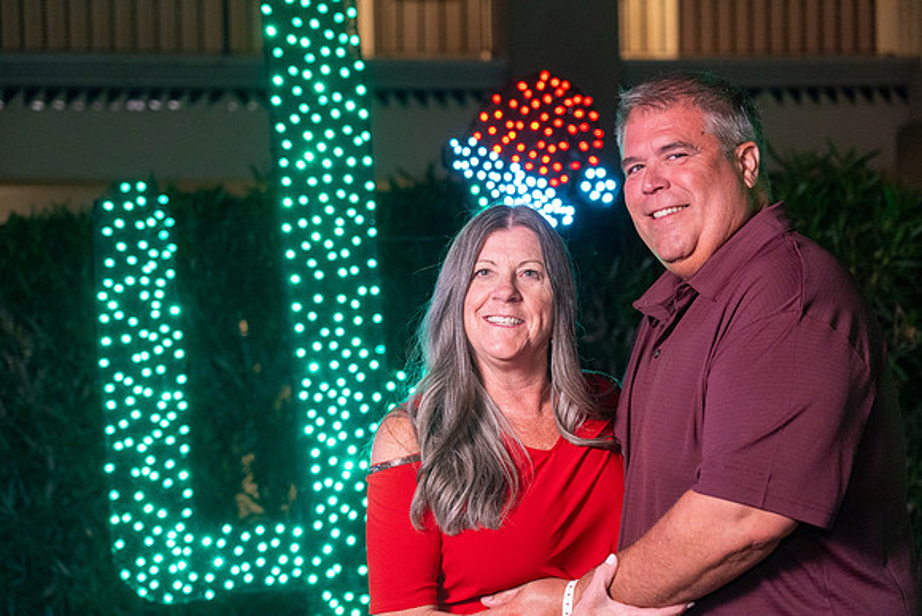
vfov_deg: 19.7
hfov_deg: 29.2
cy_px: 308
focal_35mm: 69
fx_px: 1767
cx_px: 461
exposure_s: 1/160
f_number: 4
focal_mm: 69
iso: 3200
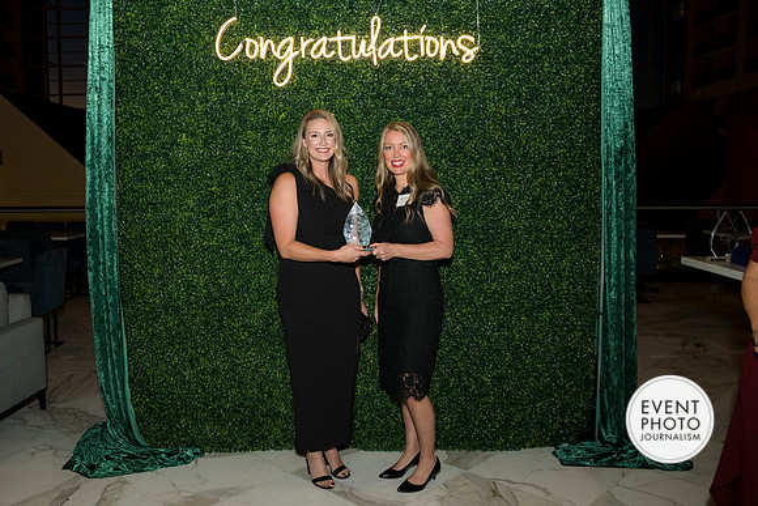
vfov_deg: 43.6
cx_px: 379
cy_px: 253
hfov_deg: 61.9
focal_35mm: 30
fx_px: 632
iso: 800
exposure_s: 1/160
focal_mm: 30
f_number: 5
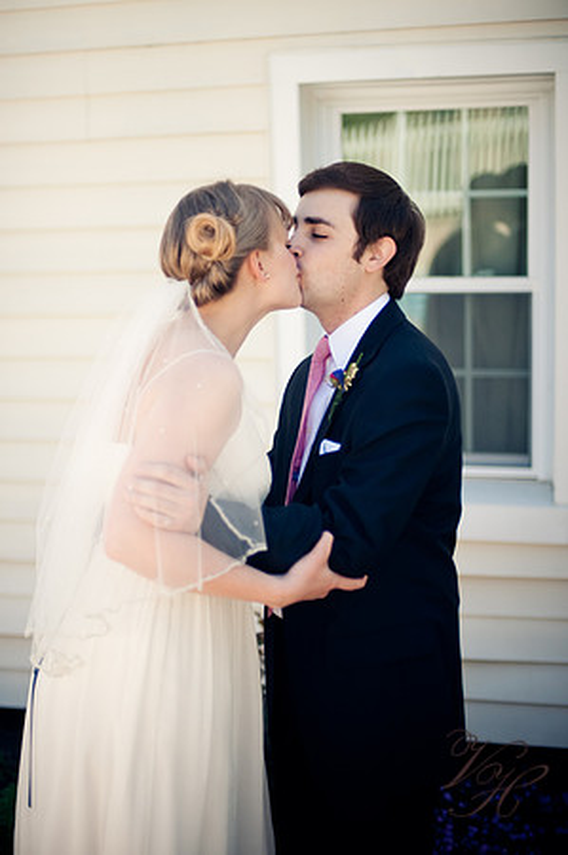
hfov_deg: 26.9
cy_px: 428
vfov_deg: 39.6
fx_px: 1186
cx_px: 284
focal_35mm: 50
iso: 200
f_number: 1.4
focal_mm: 50
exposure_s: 1/5000
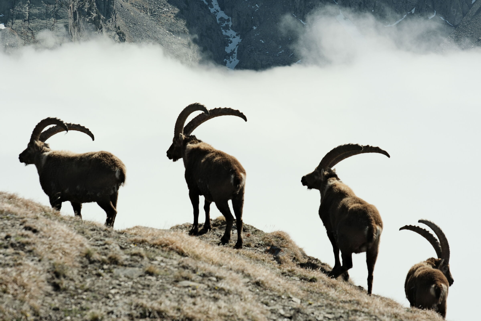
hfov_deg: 18.1
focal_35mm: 113
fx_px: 1510
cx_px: 240
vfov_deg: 12.1
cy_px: 160
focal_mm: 75
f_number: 6.3
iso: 500
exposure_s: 1/1500
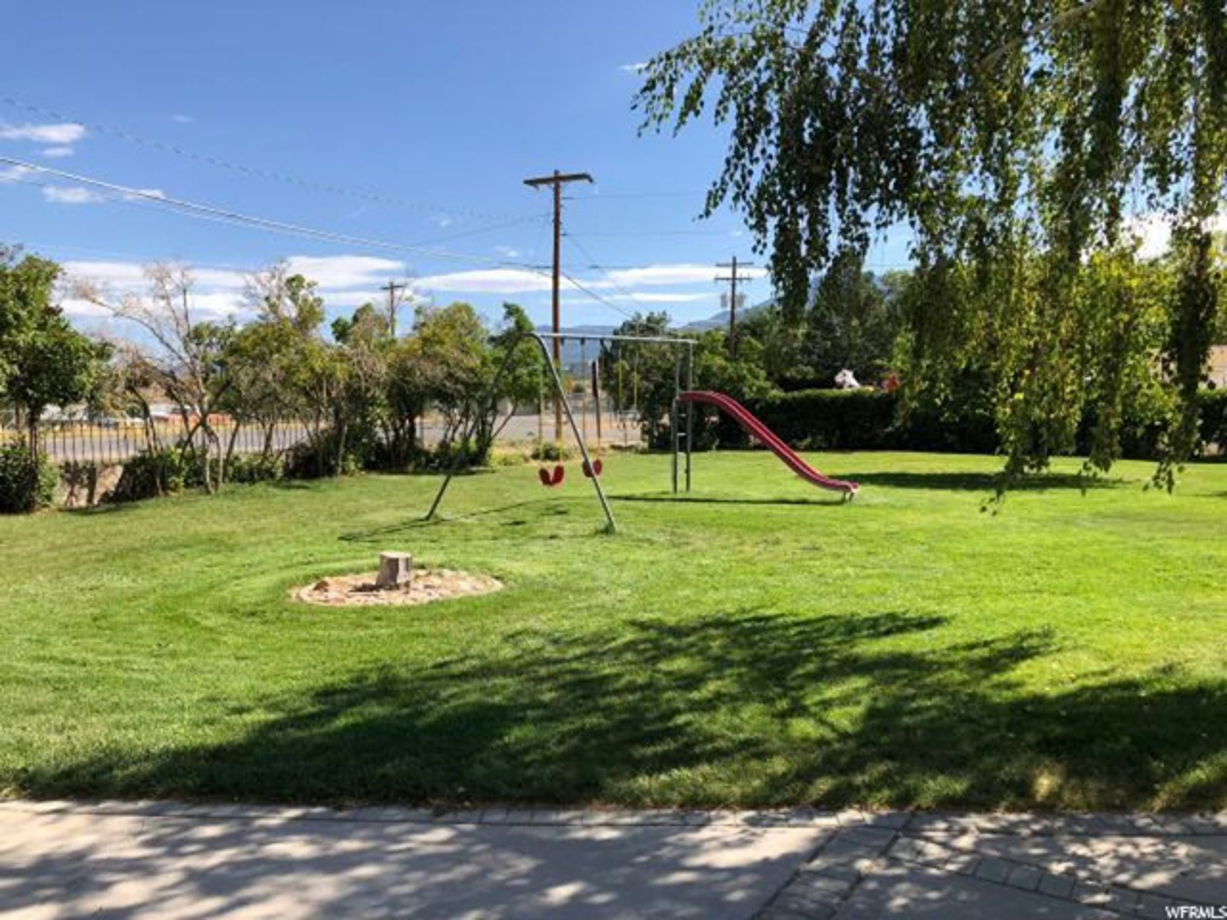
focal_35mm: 28
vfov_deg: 49.7
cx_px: 614
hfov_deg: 63.4
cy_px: 460
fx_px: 992
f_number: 1.8
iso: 20
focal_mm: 3.99
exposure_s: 1/1453
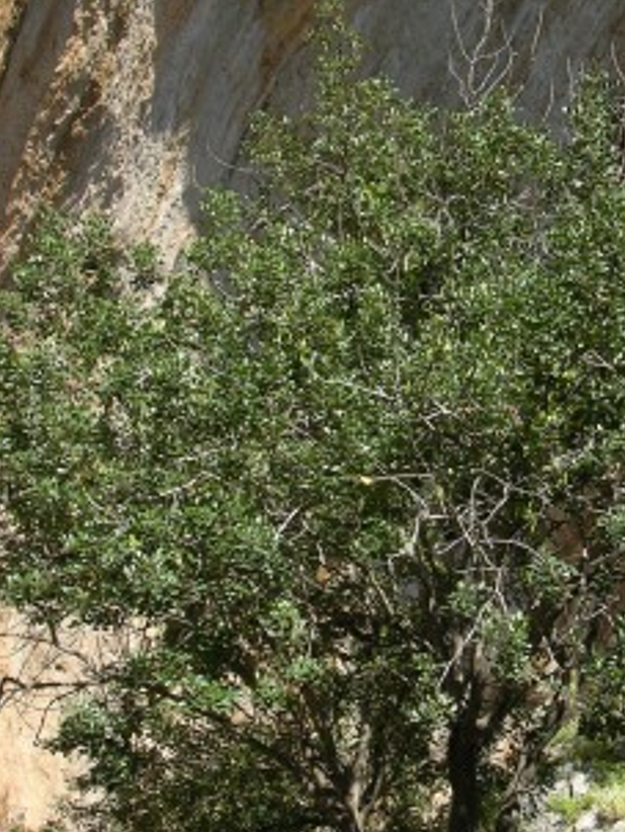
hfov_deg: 16.5
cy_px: 405
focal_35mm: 89
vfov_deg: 22.0
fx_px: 2140
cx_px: 504
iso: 50
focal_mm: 8.9
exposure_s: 1/170
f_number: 5
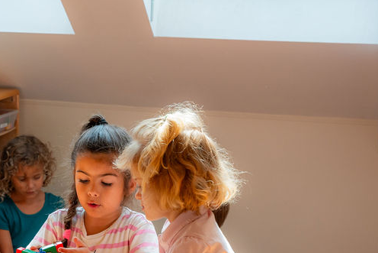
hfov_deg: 17.9
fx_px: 1176
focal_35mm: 112
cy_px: 229
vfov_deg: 12.2
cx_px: 27
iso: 640
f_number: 5.6
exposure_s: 1/640
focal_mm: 54.3
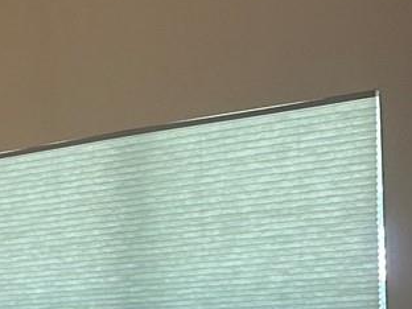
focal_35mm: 123
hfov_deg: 13.7
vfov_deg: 11.7
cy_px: 394
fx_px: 1464
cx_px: -404
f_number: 1.78
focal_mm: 6.86
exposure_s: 1/60
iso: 200
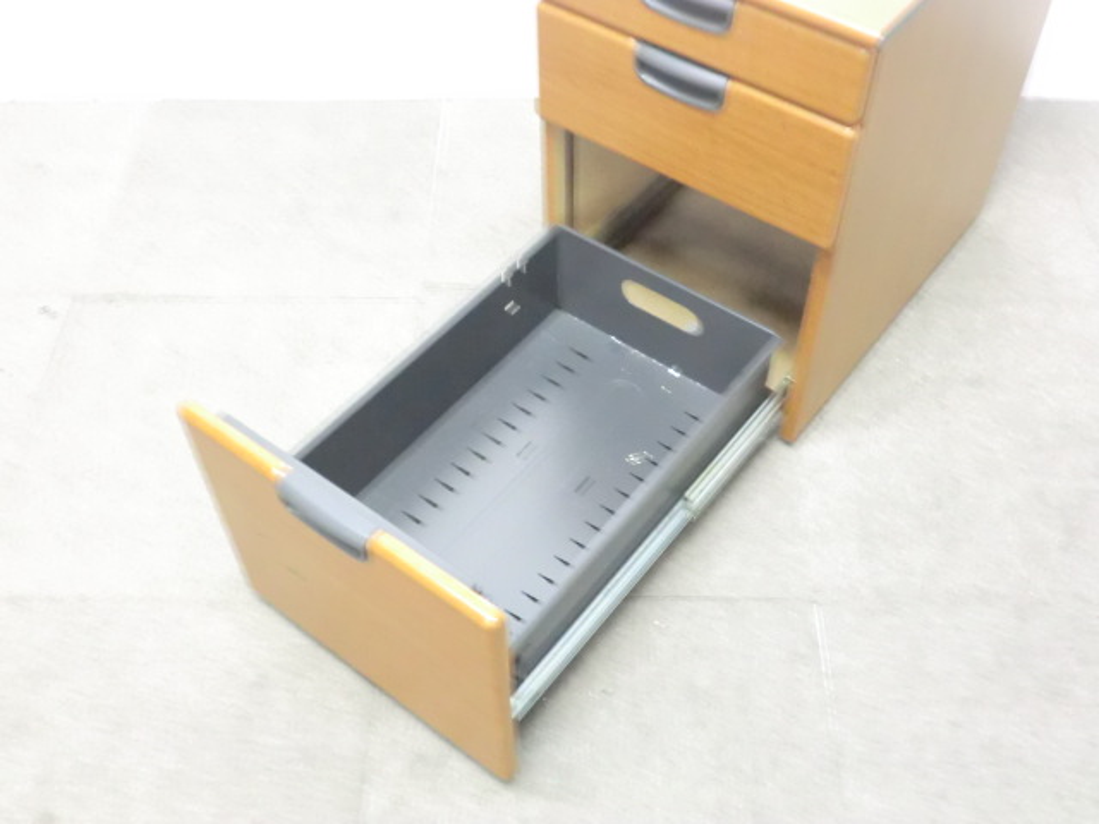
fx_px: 1206
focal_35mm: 38
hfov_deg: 49.0
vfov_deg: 37.7
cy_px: 412
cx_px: 550
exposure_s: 1/8
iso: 800
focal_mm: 6.9
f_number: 3.9
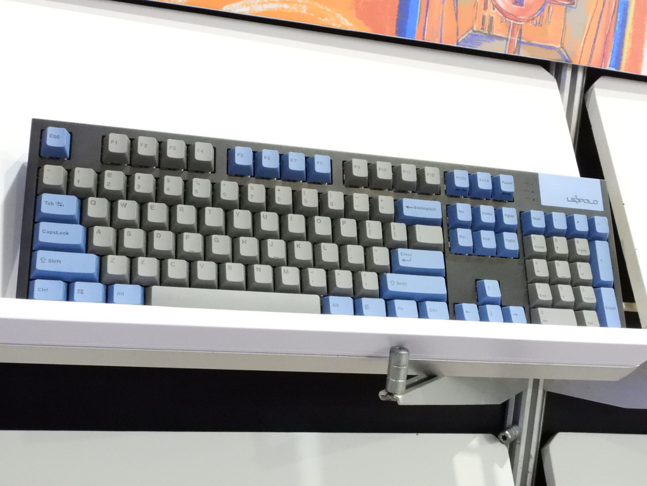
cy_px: 243
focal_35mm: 41
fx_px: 766
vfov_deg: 35.1
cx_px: 324
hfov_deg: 45.8
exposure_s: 1/160
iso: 1600
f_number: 4
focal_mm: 7.4
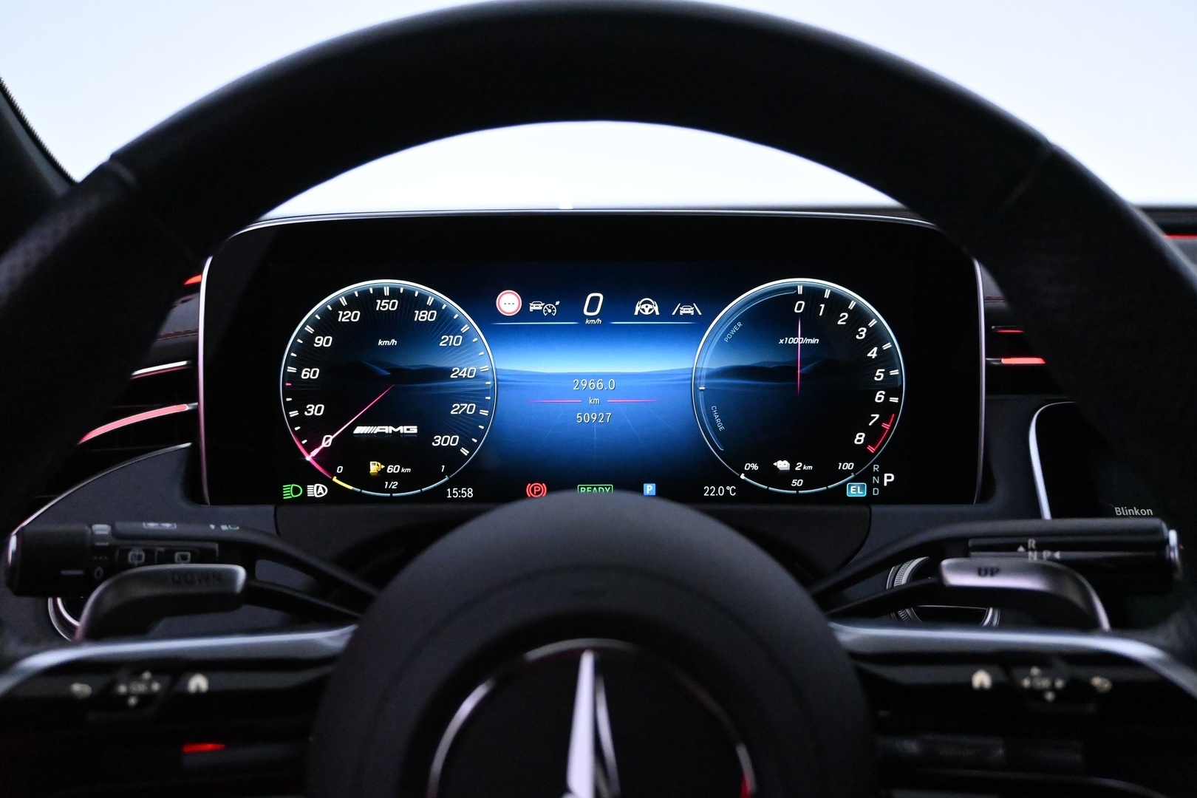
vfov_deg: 42.6
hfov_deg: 60.7
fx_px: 1022
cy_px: 399
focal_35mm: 31
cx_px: 598
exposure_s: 1/250
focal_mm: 20.5
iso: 10000
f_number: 3.8
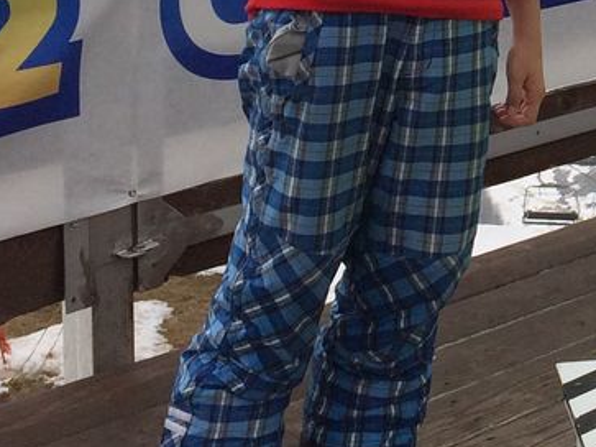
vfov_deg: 11.3
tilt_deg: -4.2
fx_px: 2203
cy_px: -151
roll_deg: +0.2
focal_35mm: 128
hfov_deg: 14.5
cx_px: 852
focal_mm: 4.15
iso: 32
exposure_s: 1/3731
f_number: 2.2
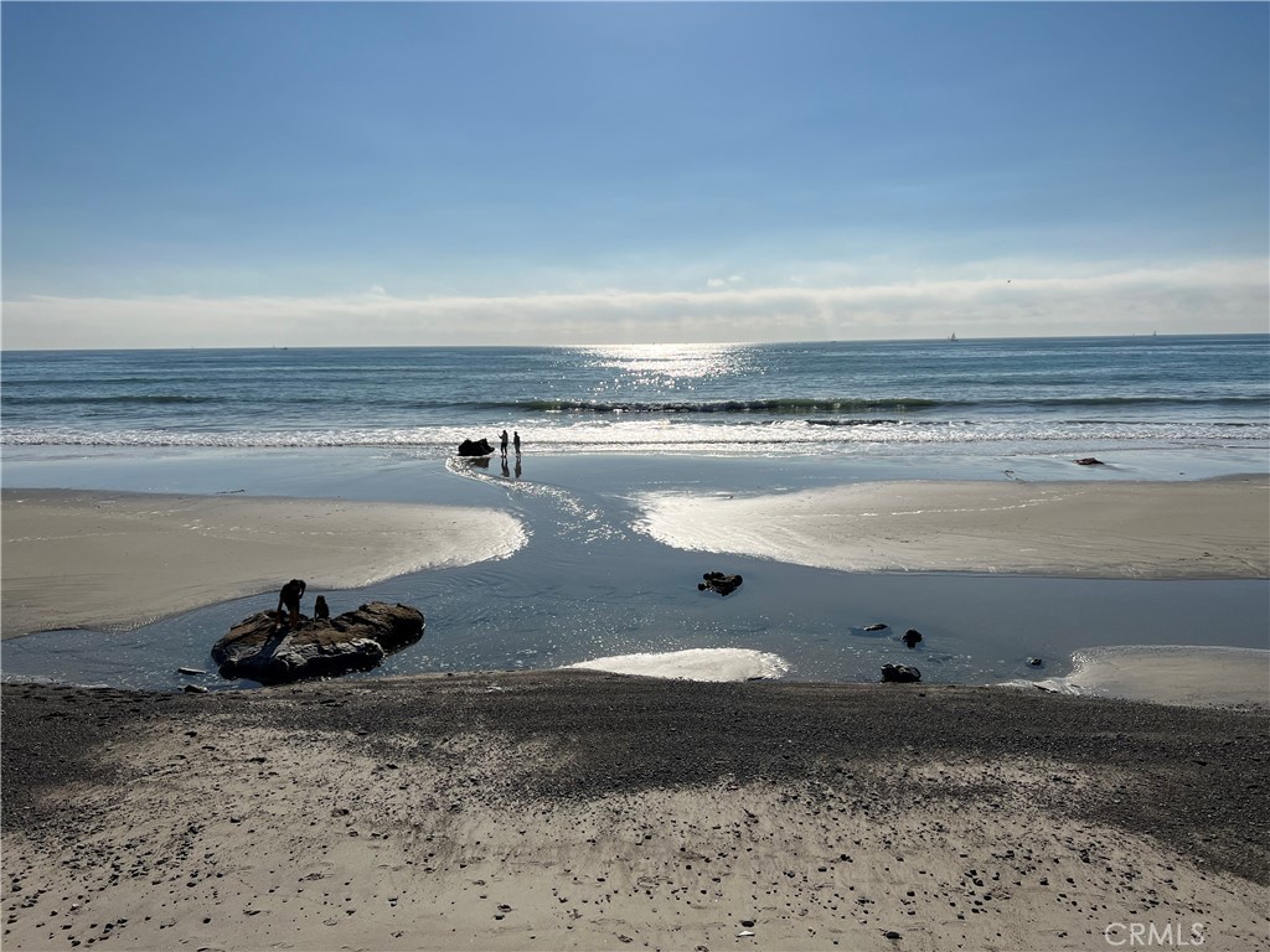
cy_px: 476
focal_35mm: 26
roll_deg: +0.8
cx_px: 635
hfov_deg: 67.3
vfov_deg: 53.1
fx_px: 954
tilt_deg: -8.8
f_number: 1.5
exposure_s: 1/16393
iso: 40
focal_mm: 5.7
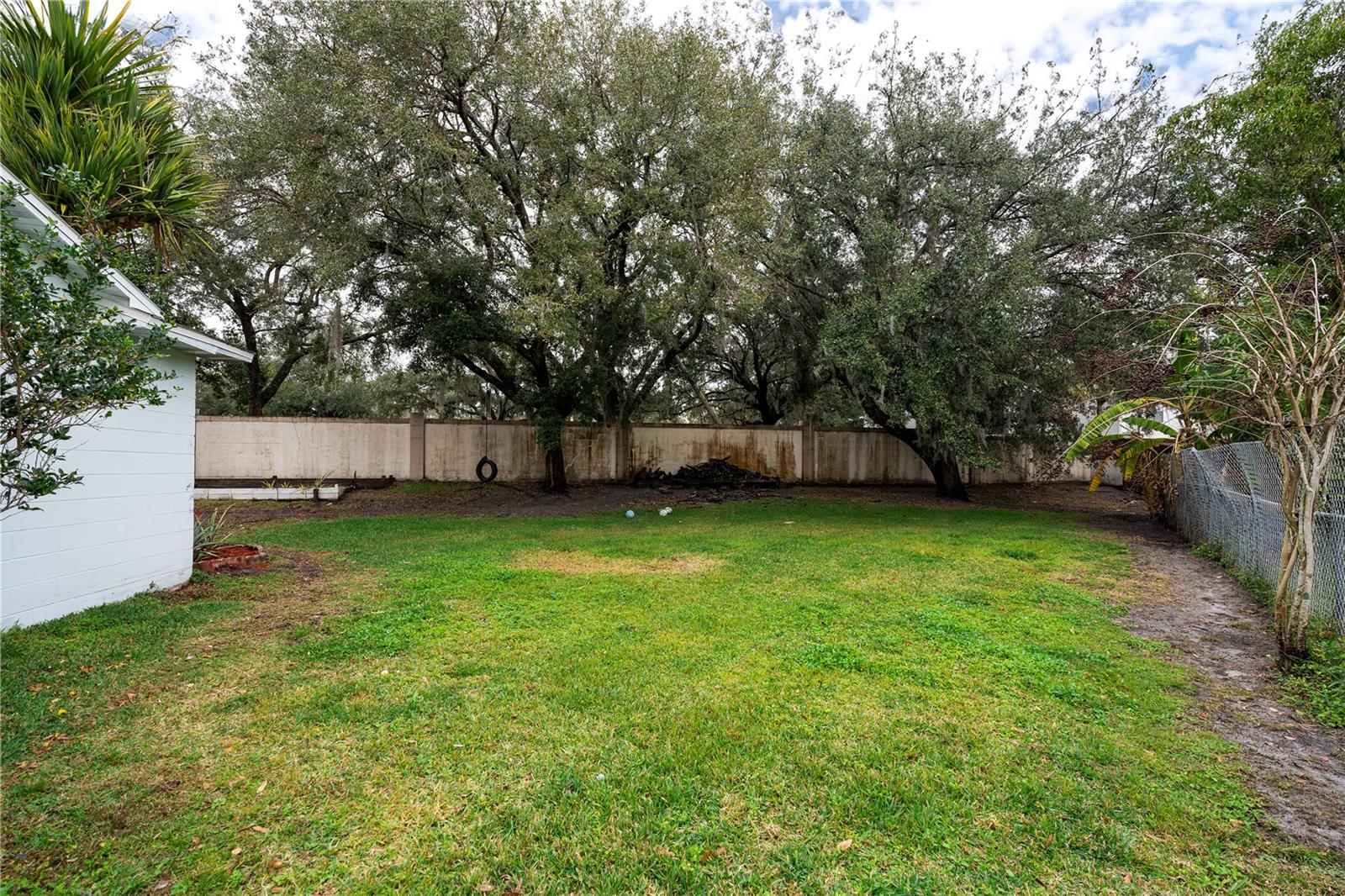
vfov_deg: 73.7
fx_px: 598
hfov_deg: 96.7
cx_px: 672
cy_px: 448
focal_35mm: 16
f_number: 5
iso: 100
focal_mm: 16
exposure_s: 1/80
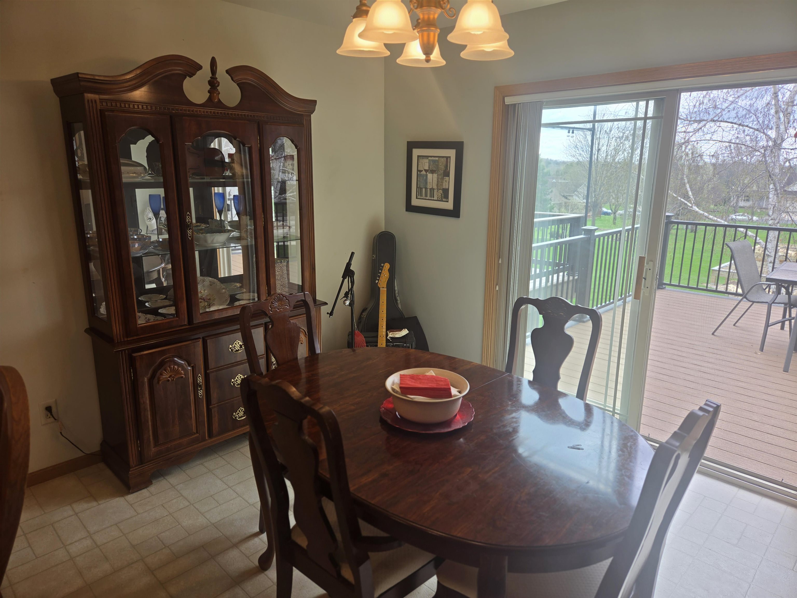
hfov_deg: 73.9
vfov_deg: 58.9
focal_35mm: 23
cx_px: 398
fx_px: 530
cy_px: 299
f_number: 1.8
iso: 25
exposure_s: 1/125
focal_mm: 5.4
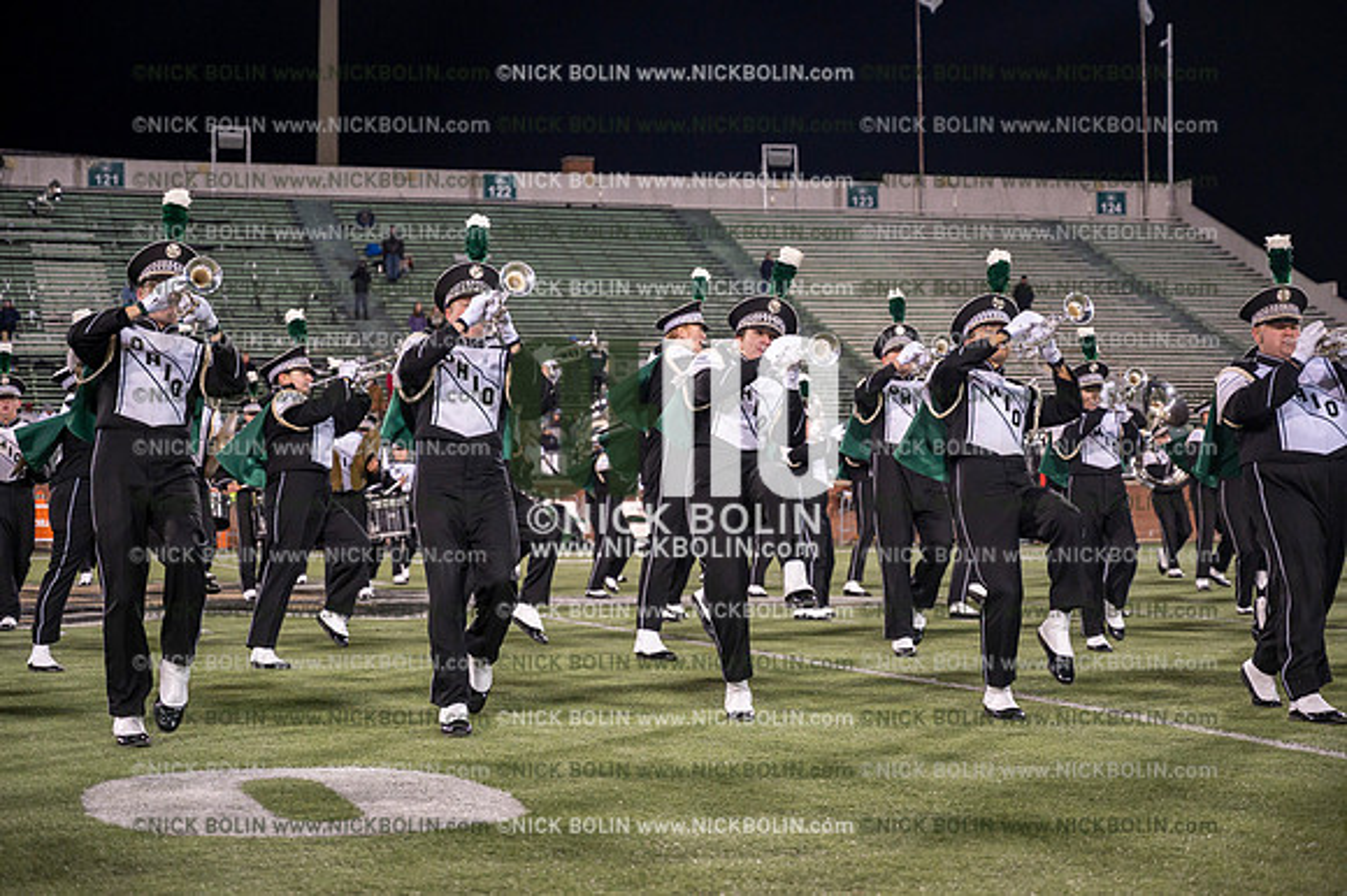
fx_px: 2618
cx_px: 674
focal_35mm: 70
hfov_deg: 28.9
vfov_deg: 19.4
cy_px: 448
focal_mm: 70
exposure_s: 1/640
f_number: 4
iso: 3200
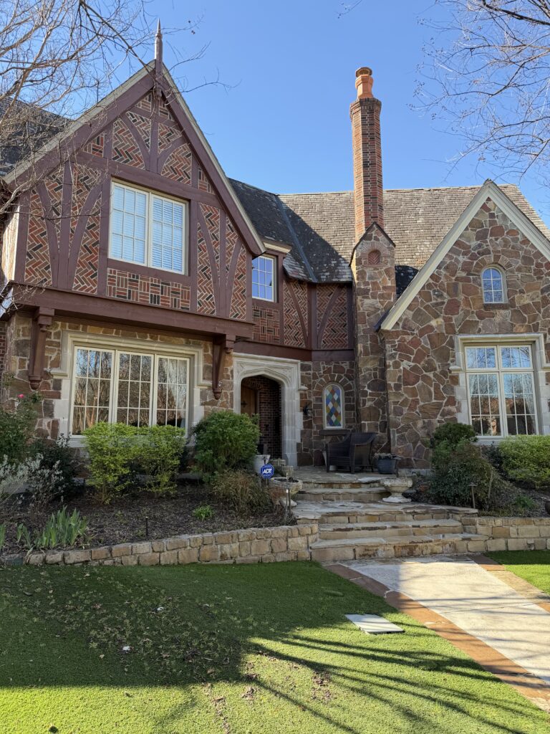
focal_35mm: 24
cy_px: 367
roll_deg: -0.3
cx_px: 275
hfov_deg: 56.8
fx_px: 508
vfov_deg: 71.6
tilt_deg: +9.7
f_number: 1.78
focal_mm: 6.76
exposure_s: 1/898
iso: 80
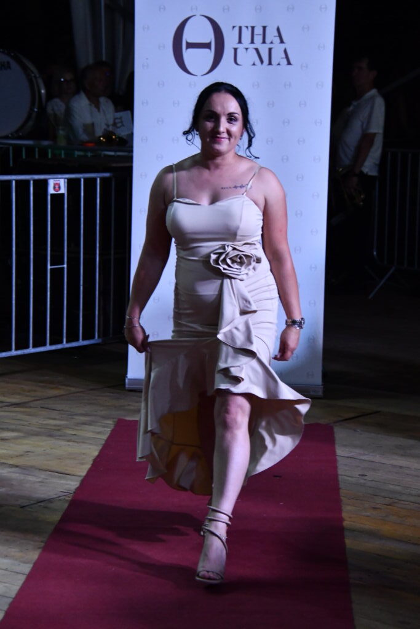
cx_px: 210
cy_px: 314
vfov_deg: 19.5
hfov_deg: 13.0
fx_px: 1837
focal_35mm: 105
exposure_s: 1/320
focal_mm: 70
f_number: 4.5
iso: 4000
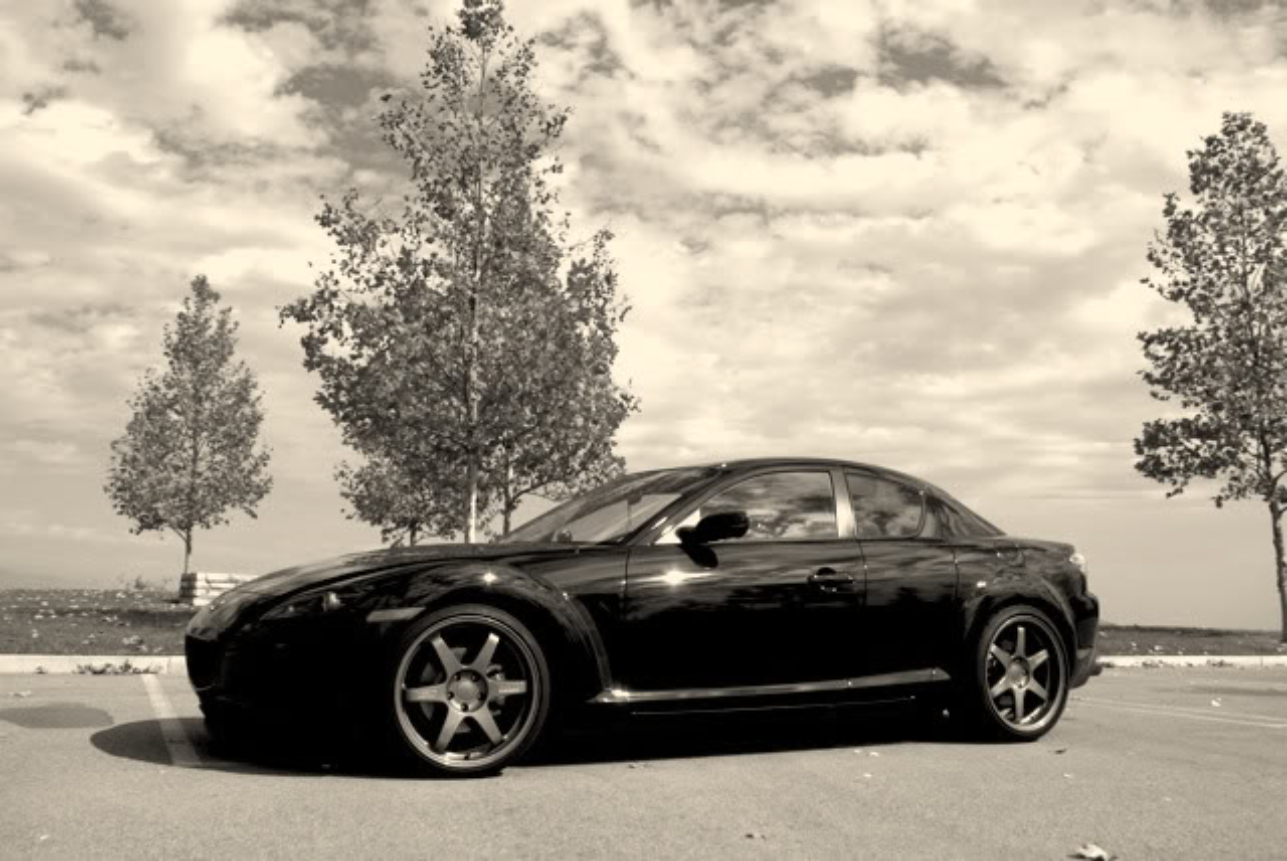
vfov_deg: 40.0
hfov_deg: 57.2
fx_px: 1181
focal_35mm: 33
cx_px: 644
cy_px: 430
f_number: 10
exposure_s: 1/400
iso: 100
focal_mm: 22
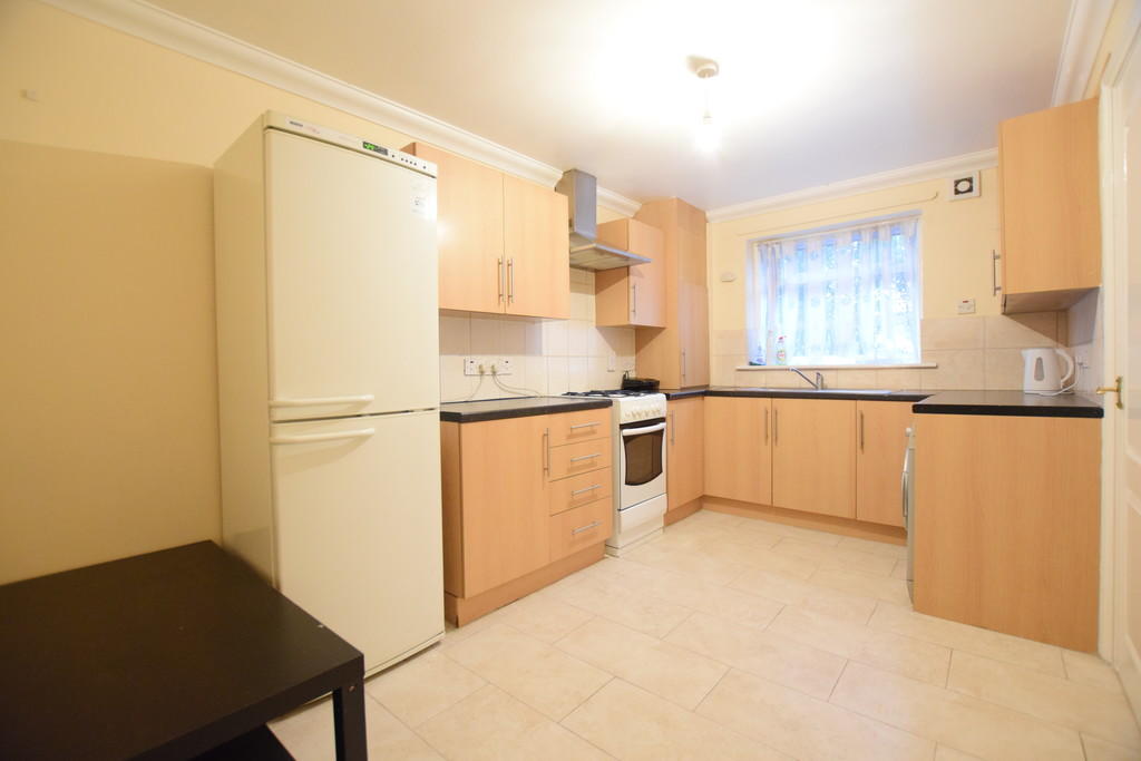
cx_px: 570
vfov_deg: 77.3
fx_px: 475
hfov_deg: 100.4
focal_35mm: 15
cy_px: 380
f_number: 3.5
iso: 2500
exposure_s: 1/60
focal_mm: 10
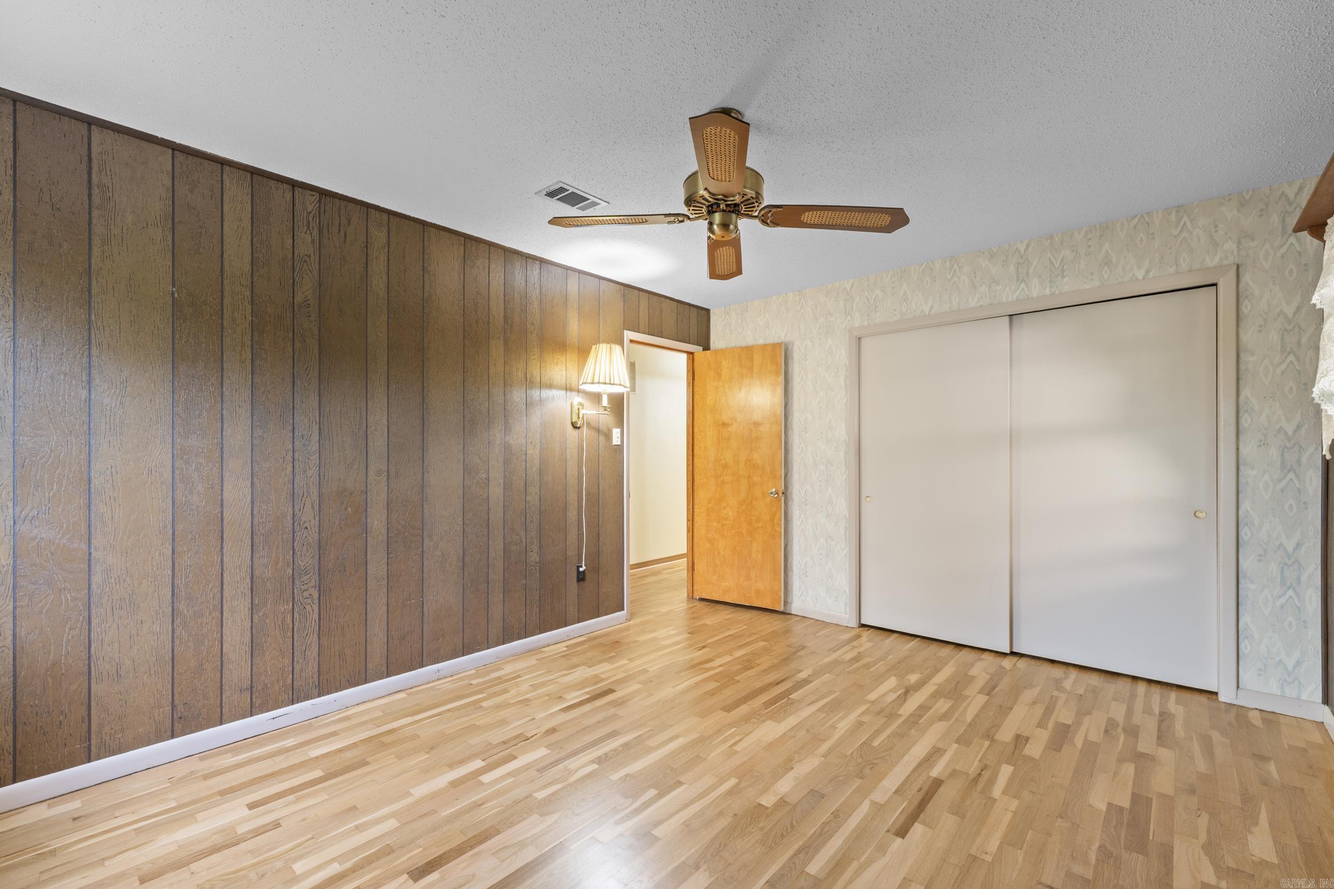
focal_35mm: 15
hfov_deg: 100.4
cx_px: 667
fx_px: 556
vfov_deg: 77.3
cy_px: 444
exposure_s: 3.2
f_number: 9
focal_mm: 10
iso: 200
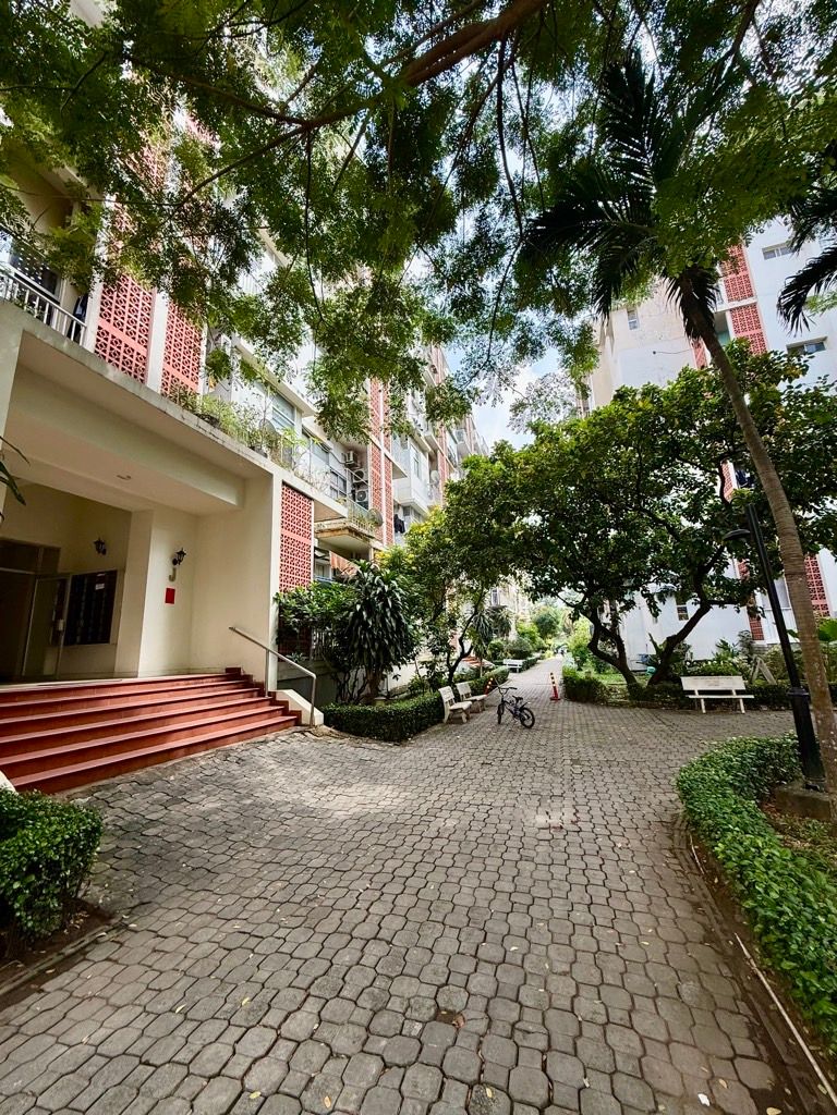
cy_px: 558
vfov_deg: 102.1
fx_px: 451
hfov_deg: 85.7
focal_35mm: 14
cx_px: 418
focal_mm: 2.22
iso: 64
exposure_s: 1/445
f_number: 2.2
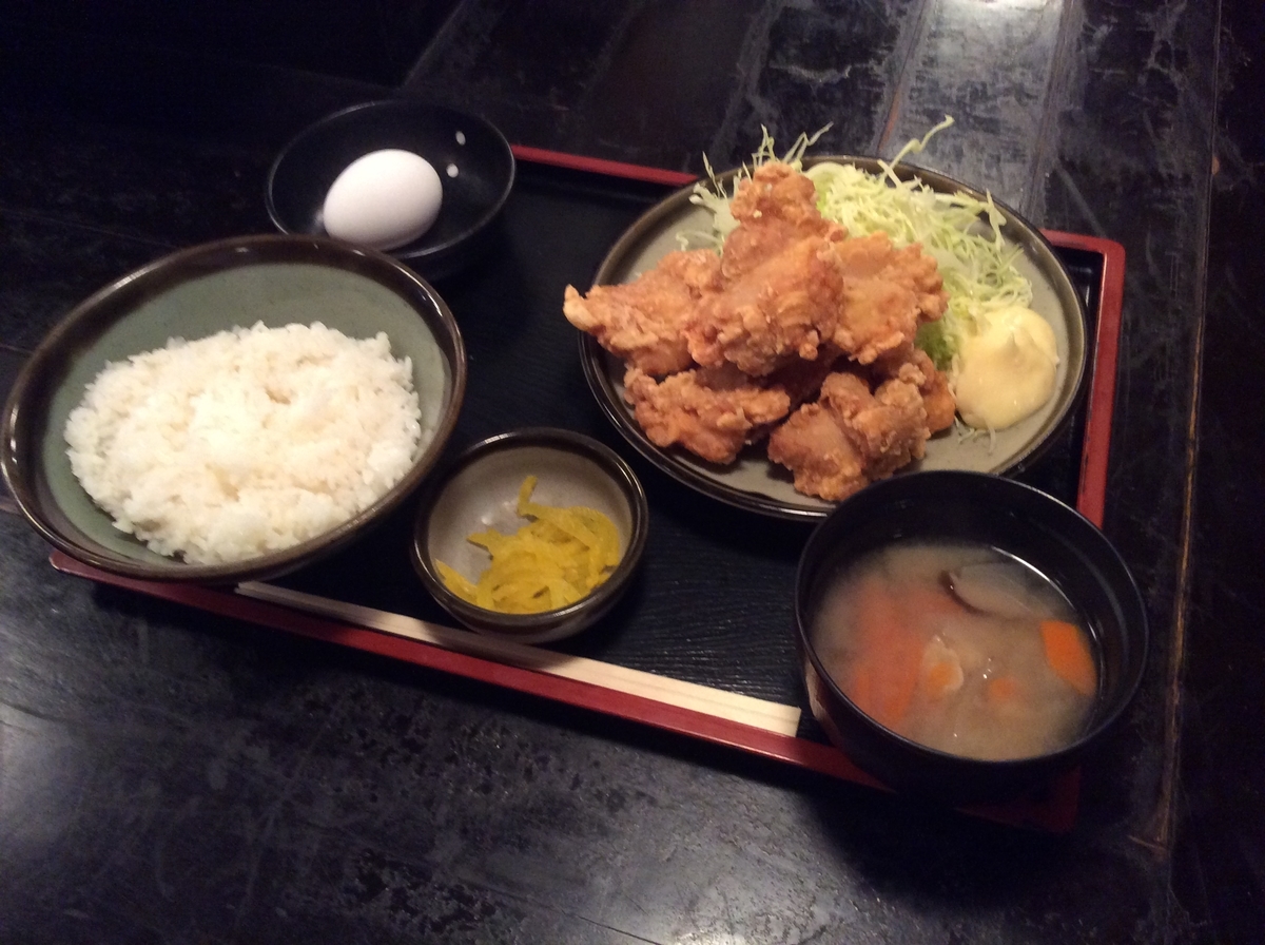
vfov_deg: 44.0
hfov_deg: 56.9
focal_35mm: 32
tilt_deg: -52.6
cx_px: 632
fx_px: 1168
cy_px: 472
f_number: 2.4
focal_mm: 3.3
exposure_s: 1/24
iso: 250
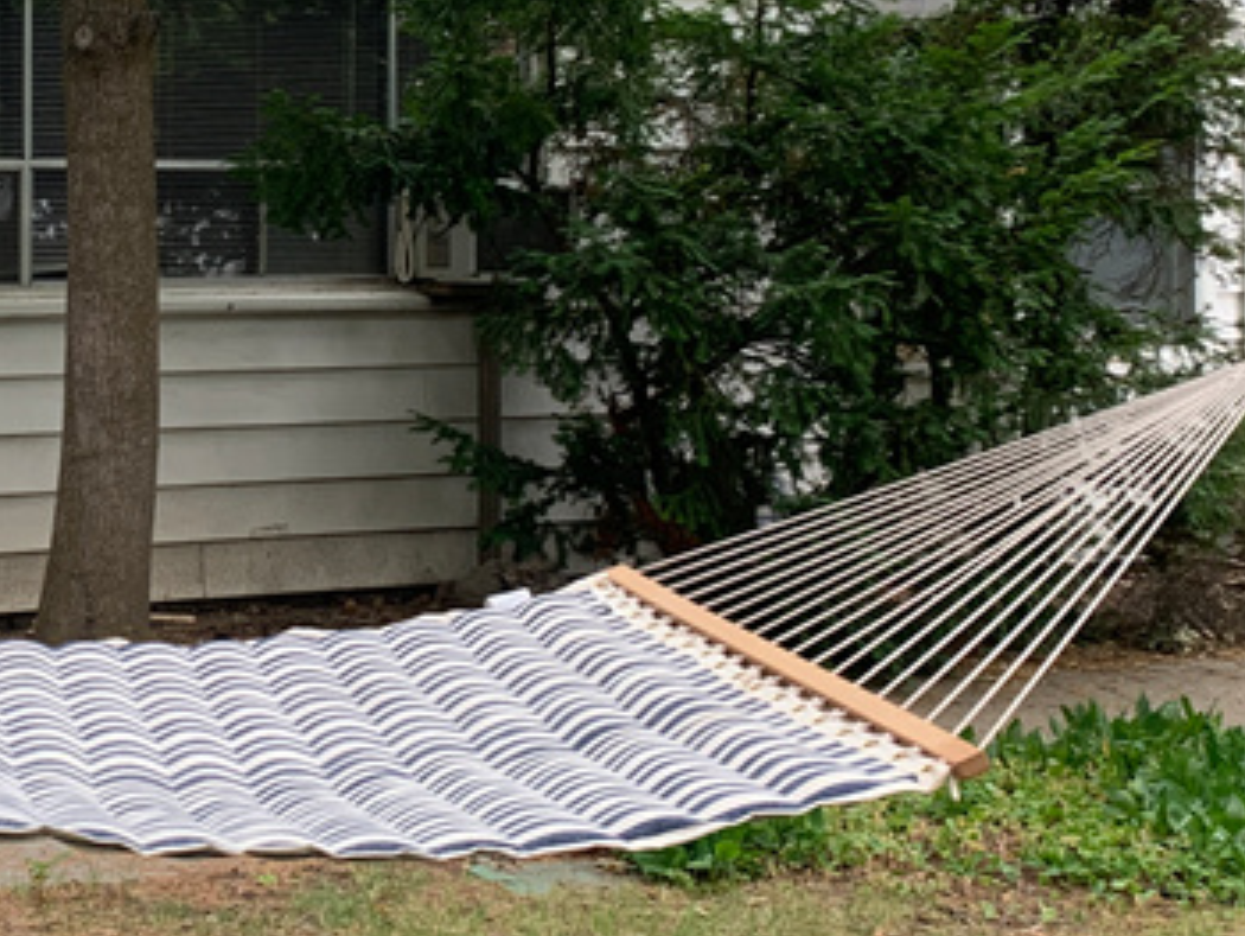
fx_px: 2735
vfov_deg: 19.2
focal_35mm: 76
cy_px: 192
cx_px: -18
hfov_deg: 24.4
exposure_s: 1/121
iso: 50
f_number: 1.8
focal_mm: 4.25
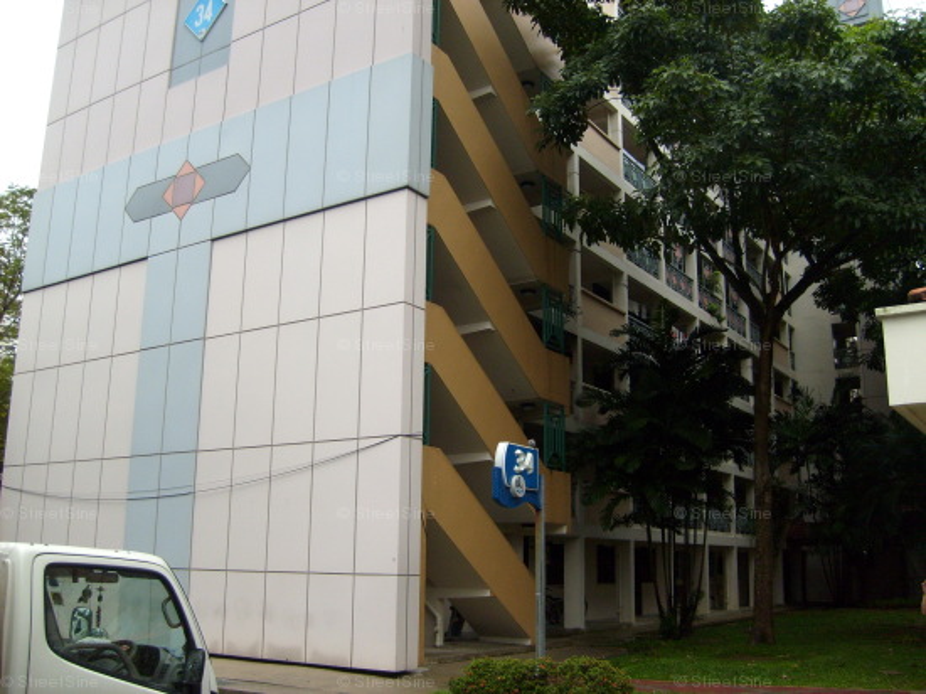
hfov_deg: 52.6
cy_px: 347
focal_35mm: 35
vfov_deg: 40.7
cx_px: 463
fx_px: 936
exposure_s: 1/180
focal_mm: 5.8
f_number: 7.1
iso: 80
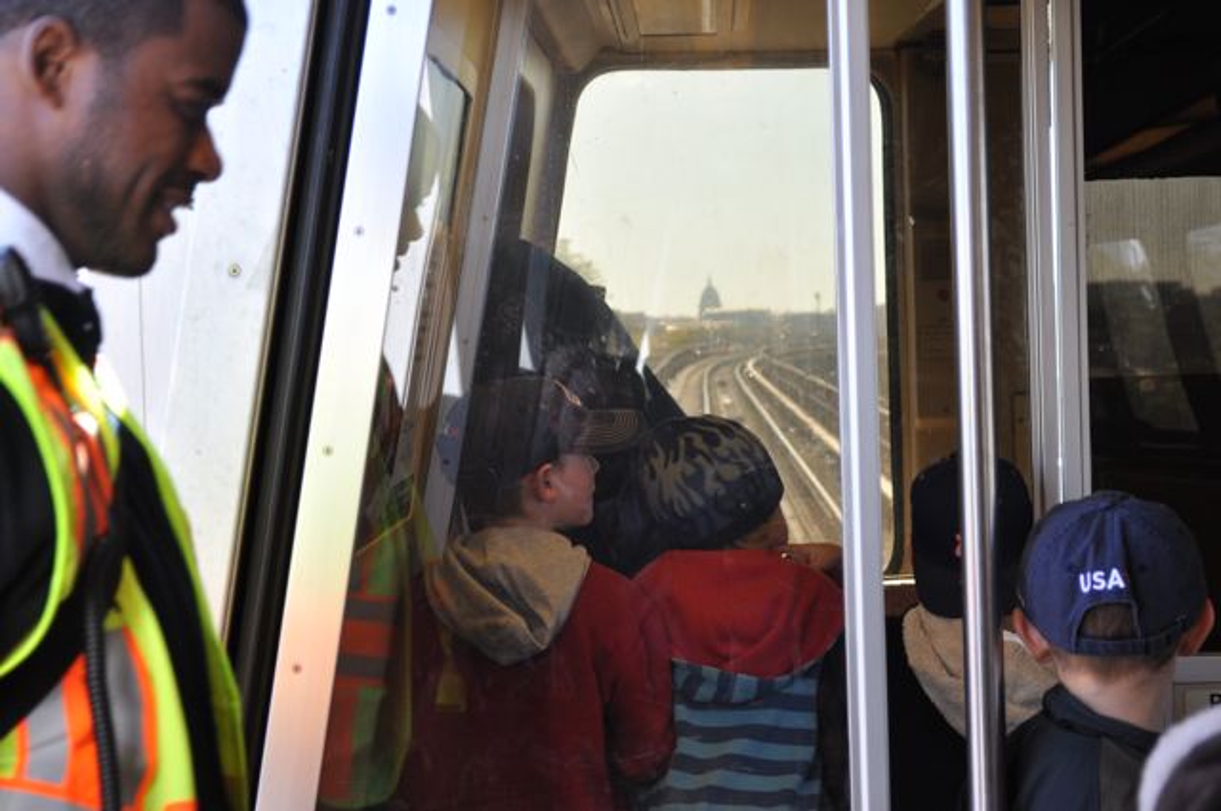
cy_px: 406
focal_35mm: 68
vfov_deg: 20.1
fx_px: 2286
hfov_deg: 29.9
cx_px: 610
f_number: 5.6
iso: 360
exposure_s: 1/125
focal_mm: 45
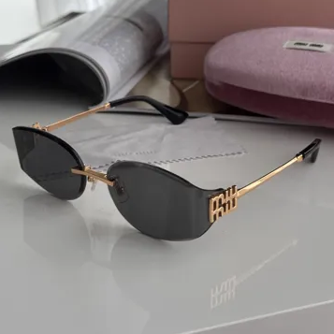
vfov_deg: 30.0
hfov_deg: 30.0
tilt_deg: -21.7
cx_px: 167
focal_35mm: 57
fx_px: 622
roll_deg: -0.2
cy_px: 148
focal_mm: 6.76
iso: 64
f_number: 1.78
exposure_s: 1/436
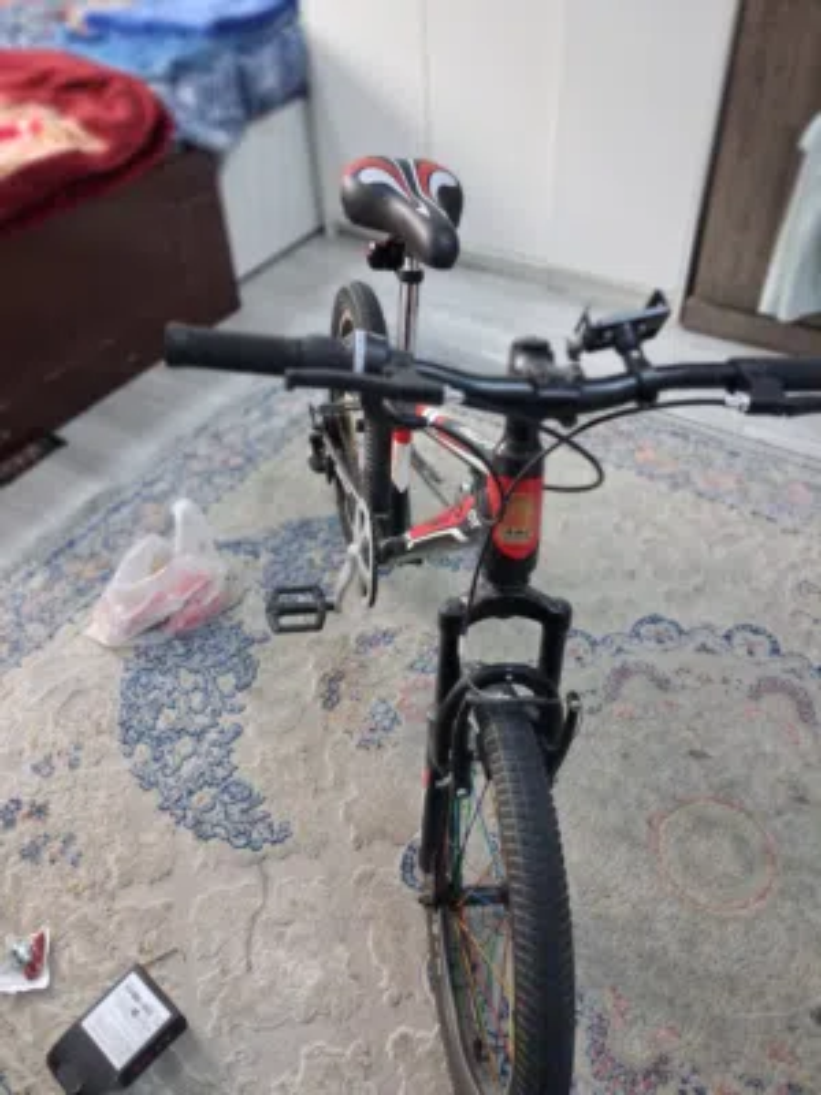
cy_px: 548
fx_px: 854
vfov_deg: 65.3
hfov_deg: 51.4
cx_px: 410
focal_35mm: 27
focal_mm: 4
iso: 320
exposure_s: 1/50
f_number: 1.8
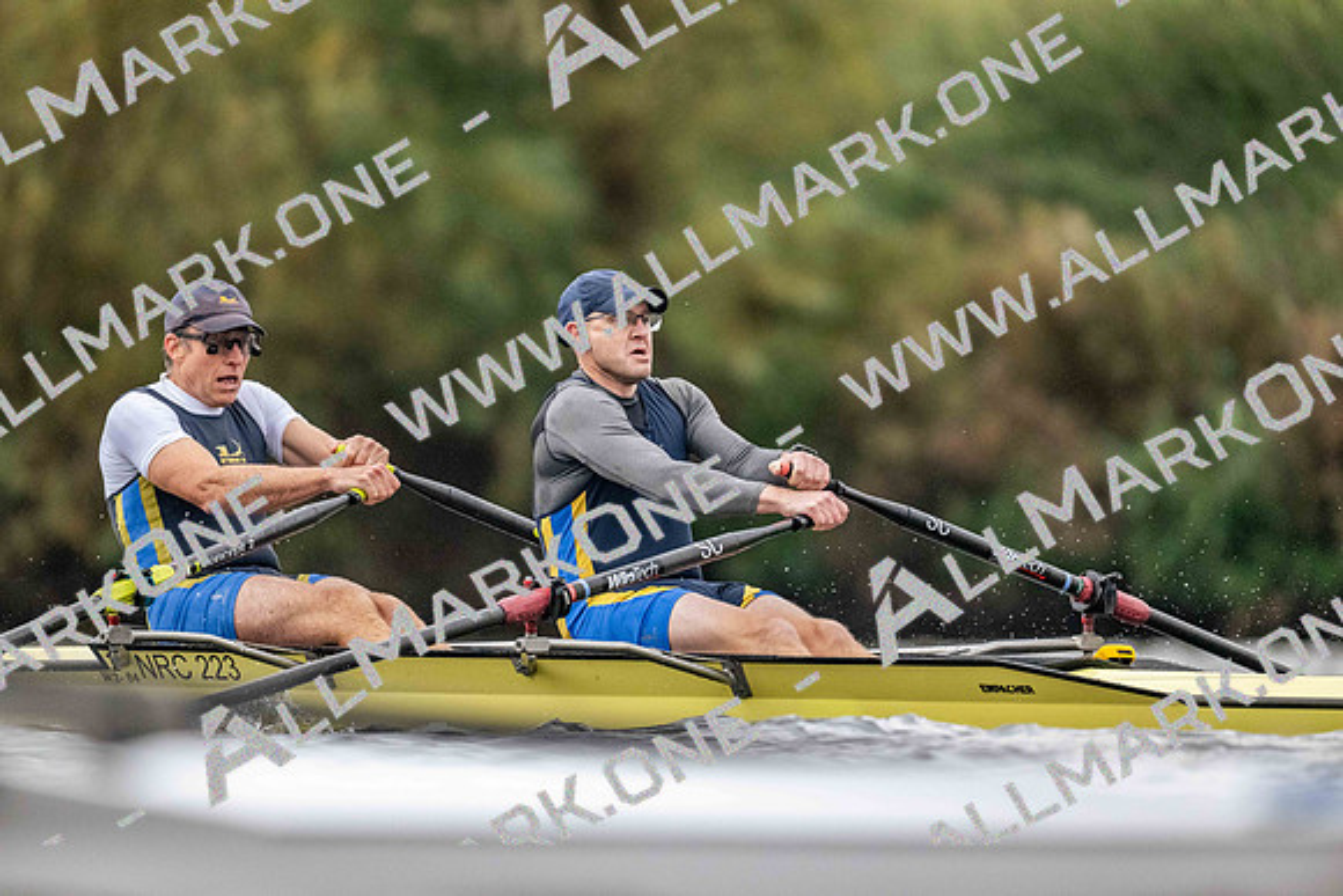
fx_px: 22388
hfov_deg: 3.4
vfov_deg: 2.3
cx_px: 672
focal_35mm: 600
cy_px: 448
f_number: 4
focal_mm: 600
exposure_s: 1/2500
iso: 5000
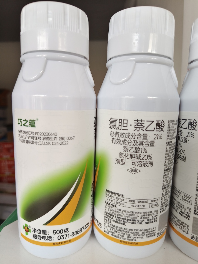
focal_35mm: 23
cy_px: 132
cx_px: 99
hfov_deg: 58.9
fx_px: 175
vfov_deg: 73.9
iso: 463
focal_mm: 5.56
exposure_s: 1/100
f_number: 1.88
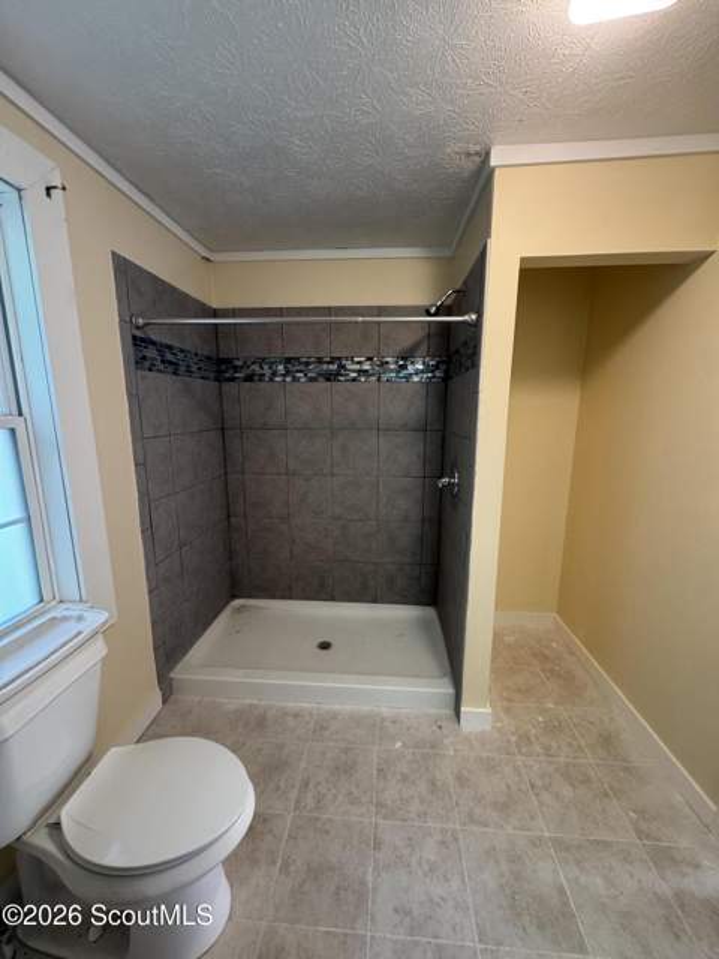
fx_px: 388
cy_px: 480
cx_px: 360
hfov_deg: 85.7
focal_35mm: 14
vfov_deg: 102.1
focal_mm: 2.22
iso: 250
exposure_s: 1/60
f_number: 2.2
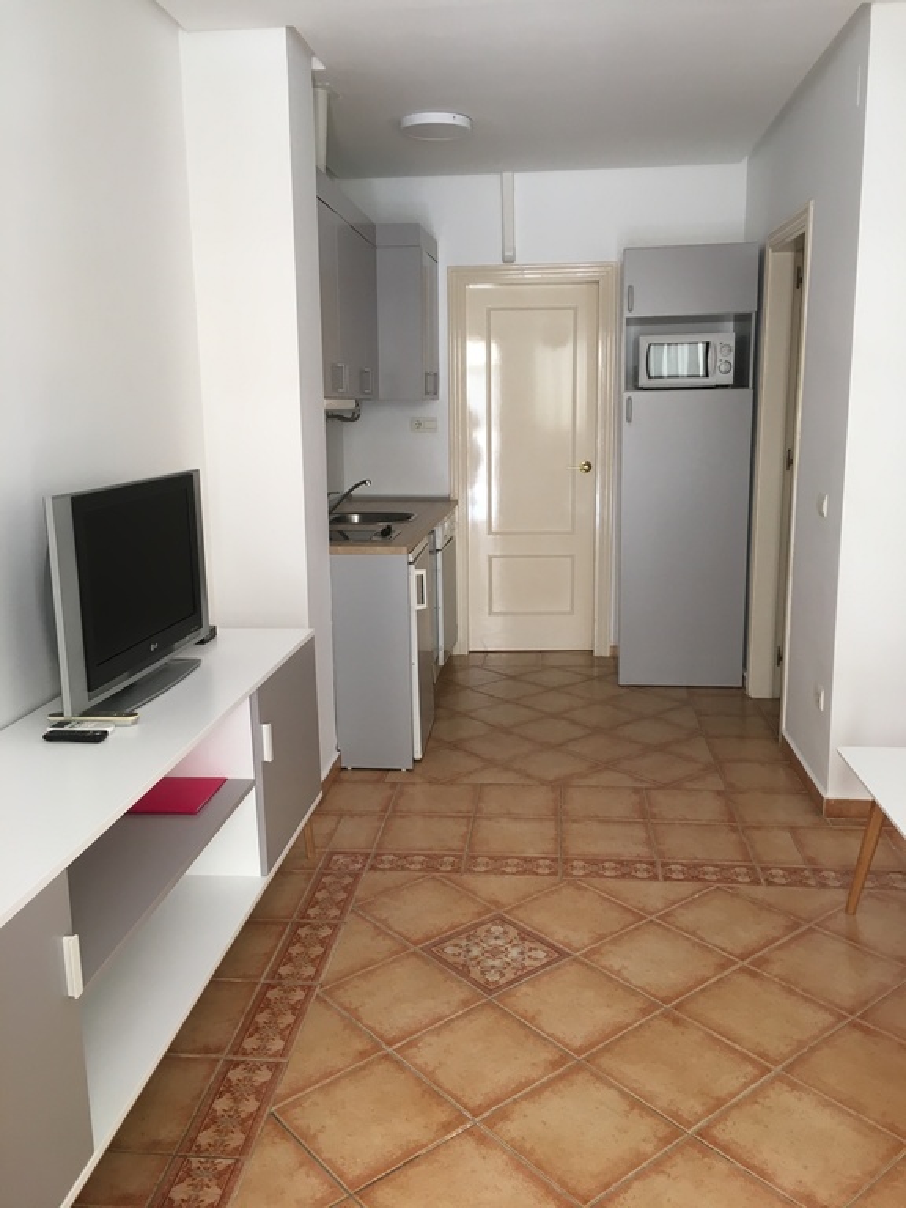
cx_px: 453
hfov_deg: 48.2
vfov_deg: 61.7
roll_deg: +1.6
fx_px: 1012
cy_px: 604
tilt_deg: -9.7
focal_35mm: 29
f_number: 2.2
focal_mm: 4.15
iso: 80
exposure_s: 1/33
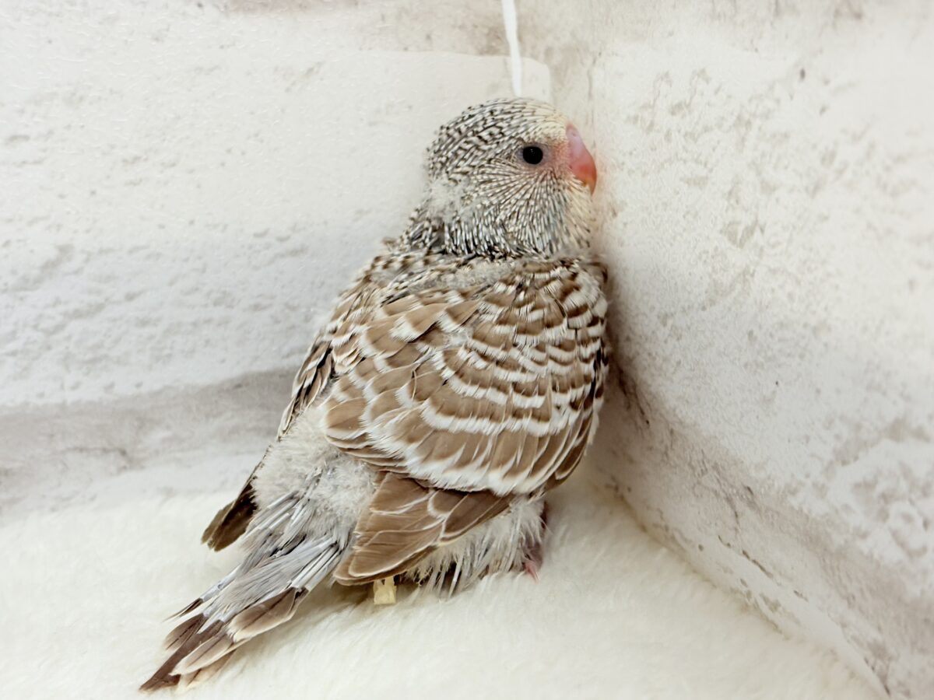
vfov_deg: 28.0
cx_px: 467
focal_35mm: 52
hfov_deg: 36.8
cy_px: 350
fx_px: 1403
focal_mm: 5.96
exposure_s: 1/100
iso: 100
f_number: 1.6
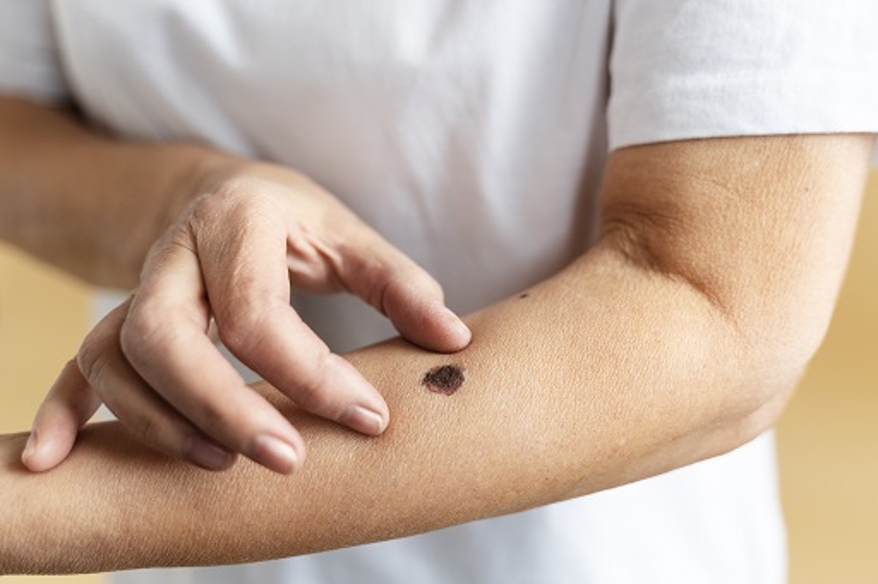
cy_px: 292
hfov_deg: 44.5
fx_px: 1073
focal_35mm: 44
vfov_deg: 30.5
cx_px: 439
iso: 800
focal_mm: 44
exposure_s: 1/200
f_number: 2.8
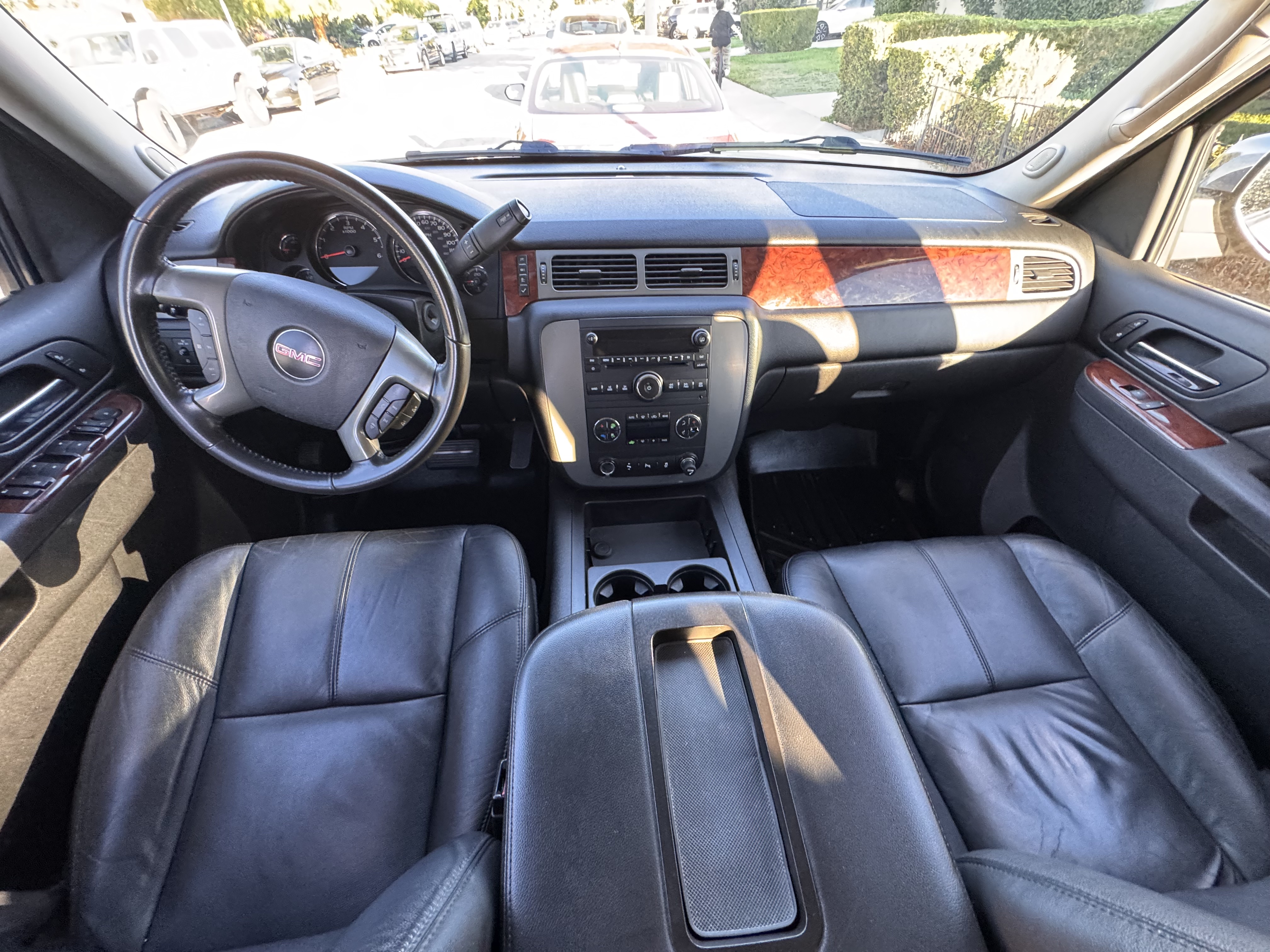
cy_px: 476
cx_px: 635
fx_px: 514
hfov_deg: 102.1
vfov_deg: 85.7
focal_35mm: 14
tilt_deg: -44.5
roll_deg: +6.4
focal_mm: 2.22
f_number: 2.2
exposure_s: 1/60
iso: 500
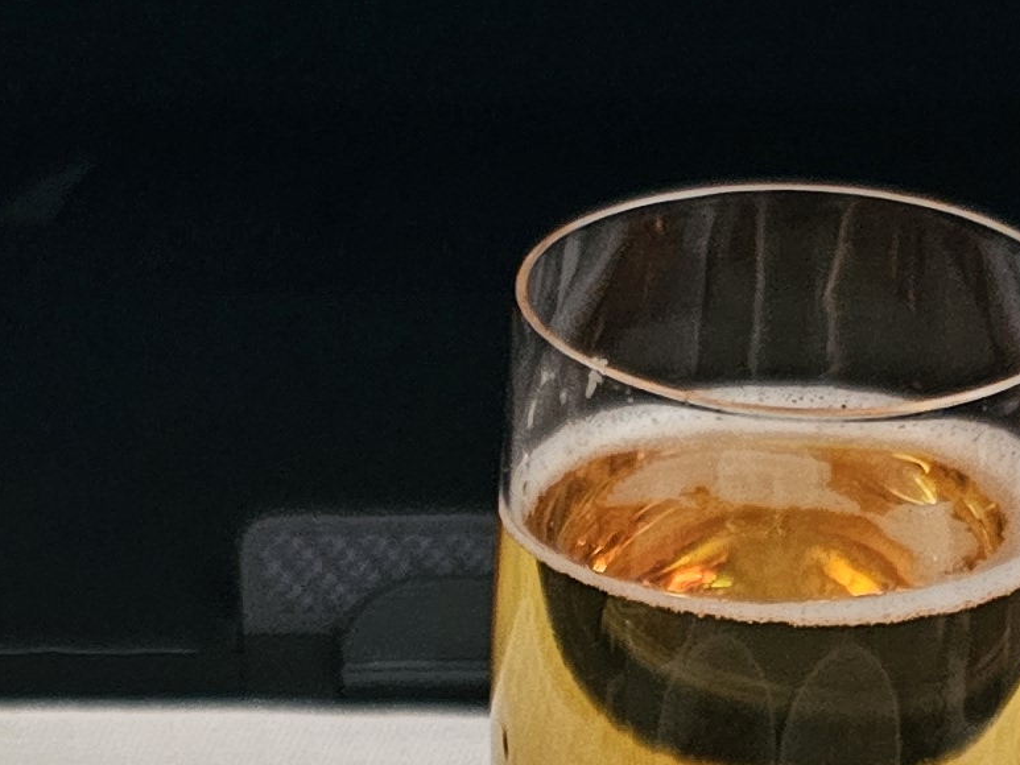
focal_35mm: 119
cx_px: 607
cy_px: 1836
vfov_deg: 10.7
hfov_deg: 16.5
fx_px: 3507
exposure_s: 1/27.8
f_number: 1.7
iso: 500
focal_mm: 6.3
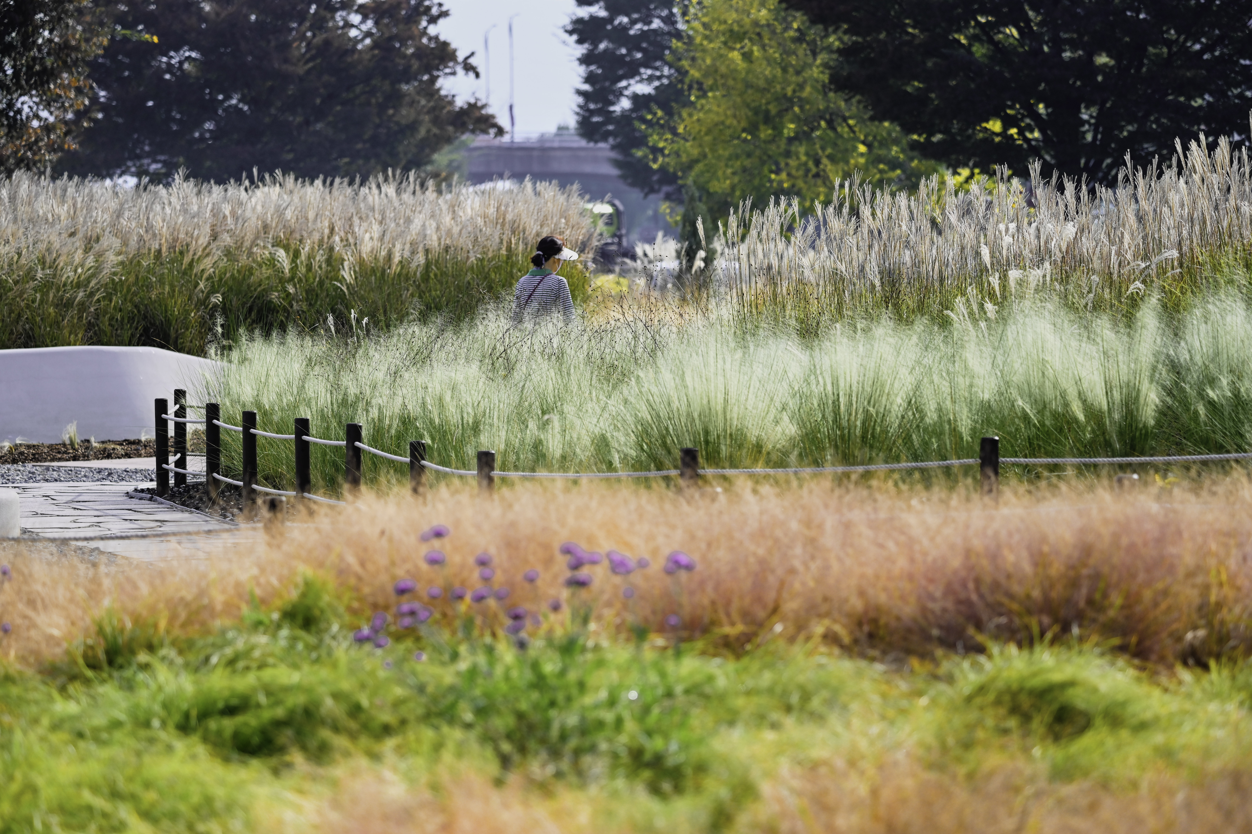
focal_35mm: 155
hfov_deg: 13.2
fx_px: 5390
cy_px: 417
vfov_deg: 8.9
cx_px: 626
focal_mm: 155
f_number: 4.8
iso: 400
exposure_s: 1/2000
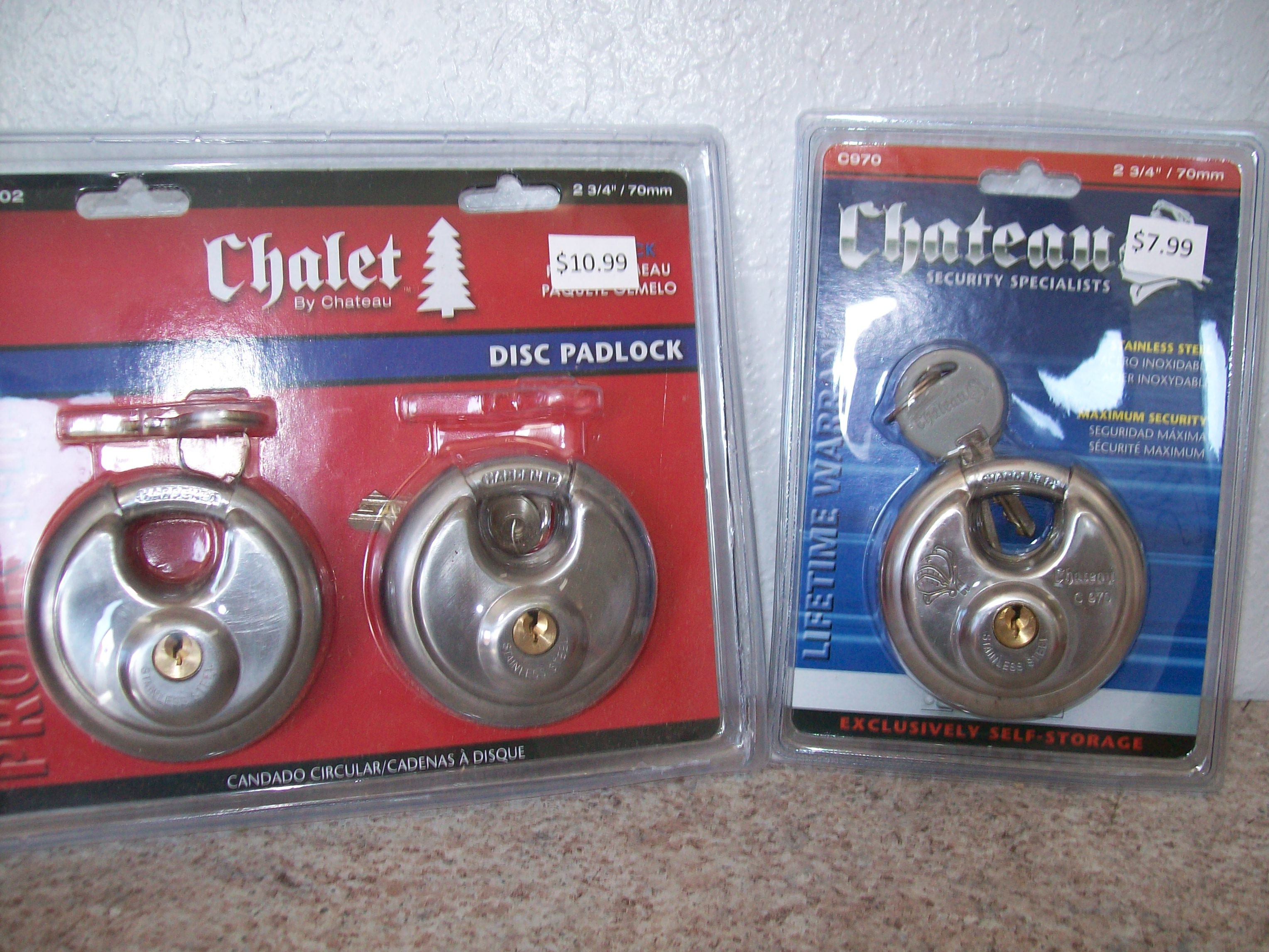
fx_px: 1320
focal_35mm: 36
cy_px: 476
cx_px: 634
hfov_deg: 51.4
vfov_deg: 39.7
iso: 80
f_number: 2.7
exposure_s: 1/64
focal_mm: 6
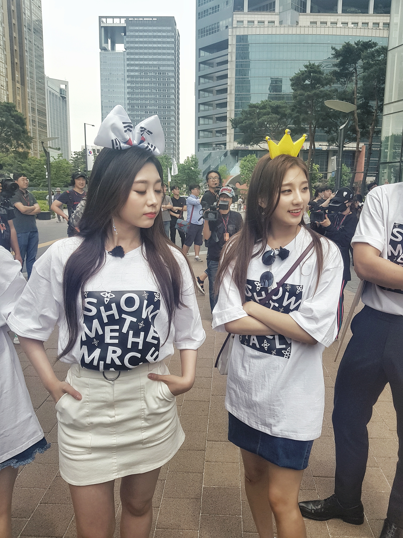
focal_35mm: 26
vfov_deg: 67.3
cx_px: 202
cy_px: 269
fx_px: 404
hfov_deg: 53.1
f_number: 1.7
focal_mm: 4.2
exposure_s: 1/1332
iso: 40
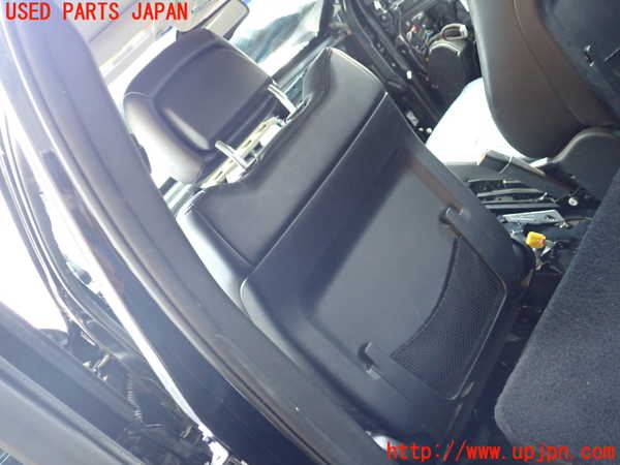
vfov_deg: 46.8
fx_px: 537
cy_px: 232
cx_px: 310
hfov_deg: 60.0
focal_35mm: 30
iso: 640
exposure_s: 1/30
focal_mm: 5.4
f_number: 2.3
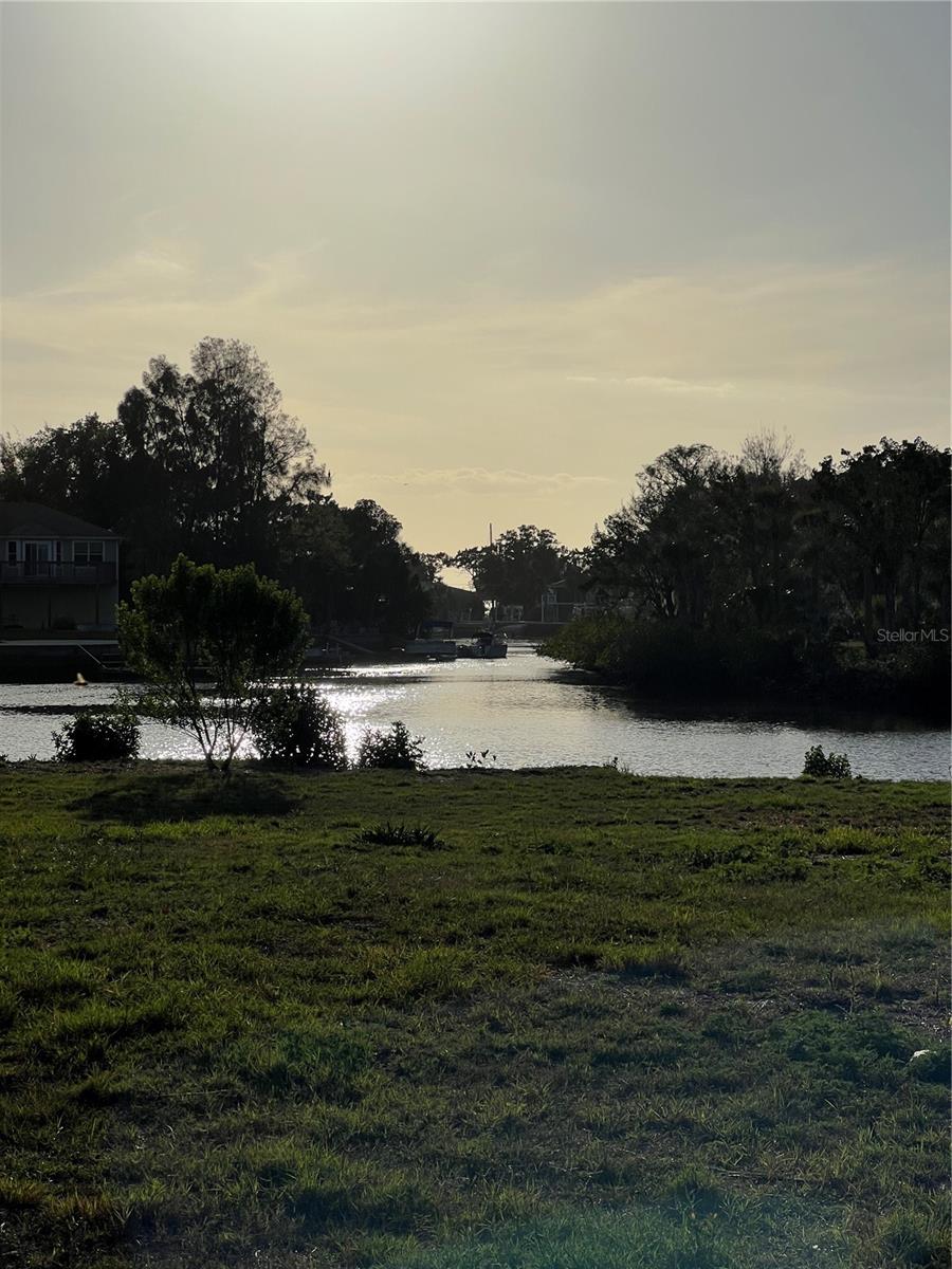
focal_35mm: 77
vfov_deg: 25.3
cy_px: 634
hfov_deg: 19.1
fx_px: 2824
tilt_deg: +0.5
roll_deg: -0.6
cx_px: 476
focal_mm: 9
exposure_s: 1/5525
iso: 25
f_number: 2.8
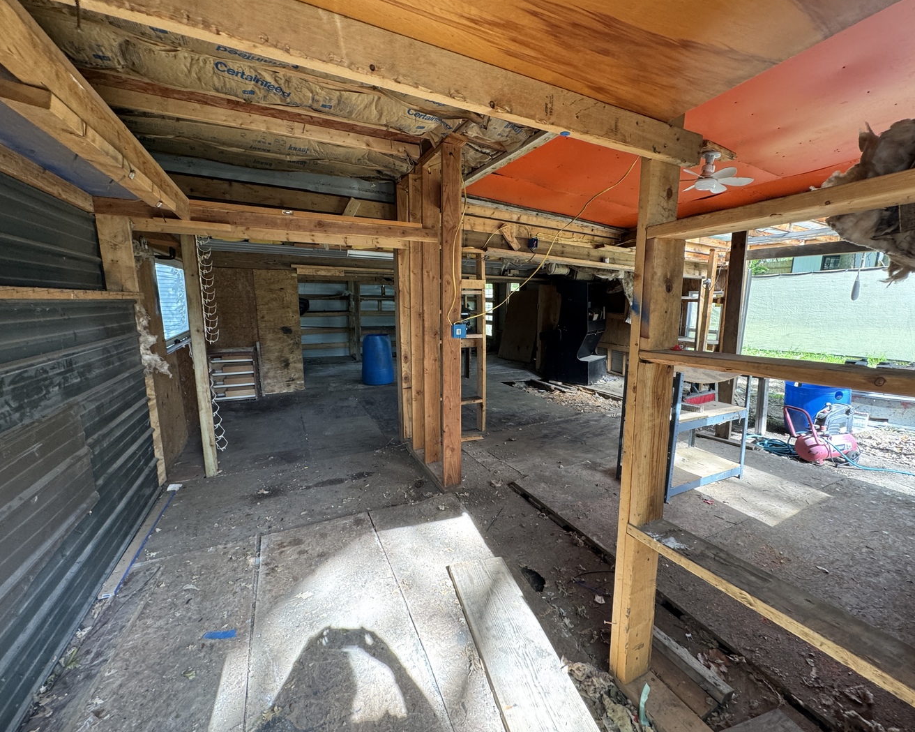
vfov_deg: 84.0
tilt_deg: -10.2
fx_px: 406
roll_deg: -1.1
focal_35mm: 15
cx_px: 491
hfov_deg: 96.6
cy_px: 366
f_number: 2.2
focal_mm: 2.22
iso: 200
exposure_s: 1/99
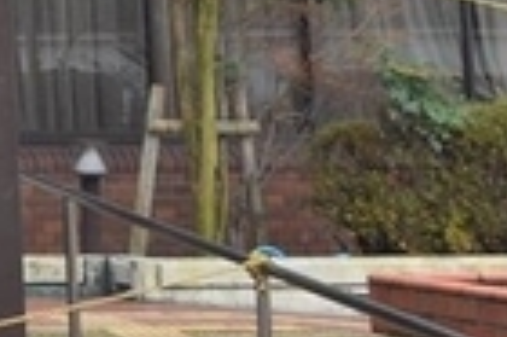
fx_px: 3095
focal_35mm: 220
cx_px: -837
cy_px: -426
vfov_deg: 6.0
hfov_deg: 8.3
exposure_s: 1/125
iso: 400
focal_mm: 20
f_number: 5.6
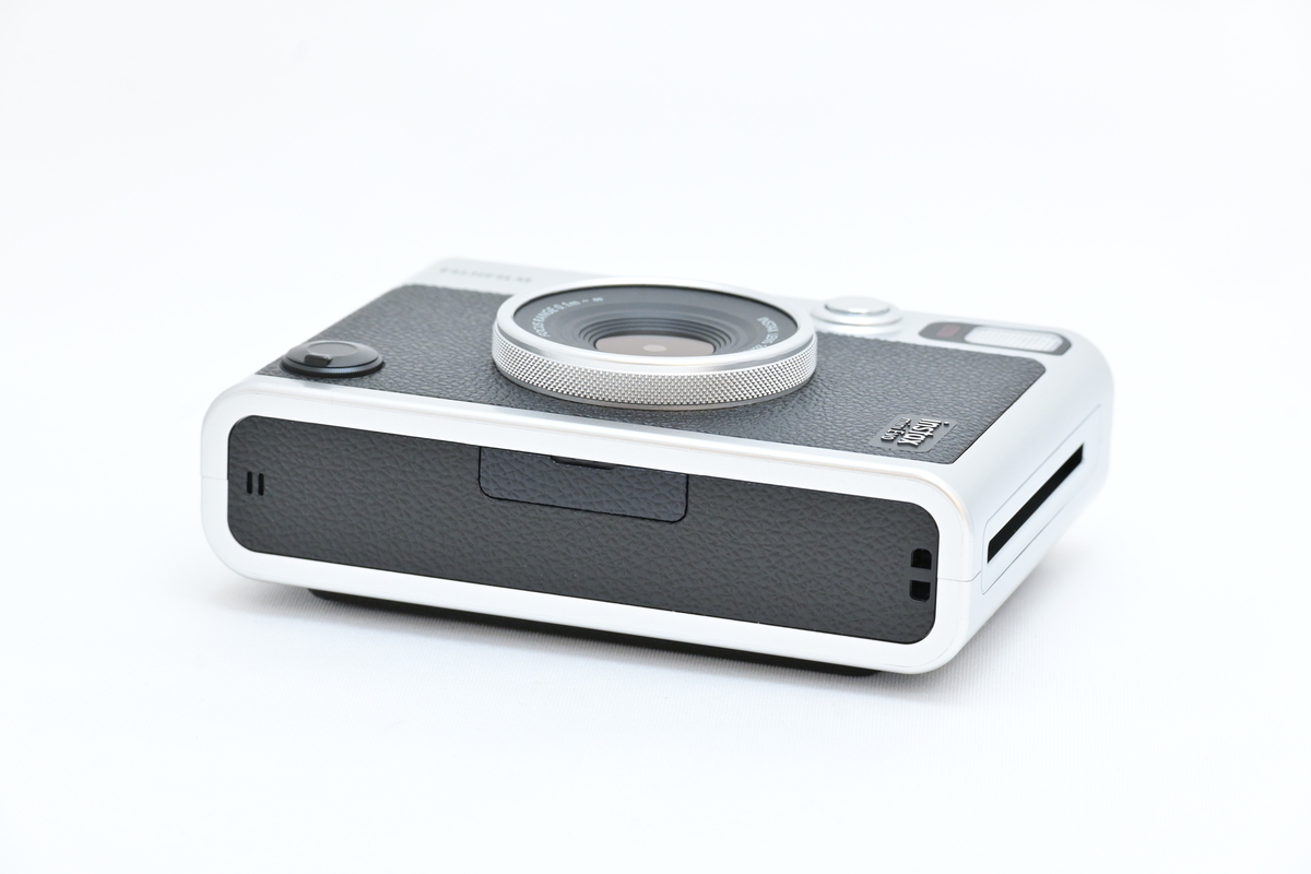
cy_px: 437
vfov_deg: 10.2
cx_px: 656
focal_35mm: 135
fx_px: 4916
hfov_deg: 15.2
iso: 1250
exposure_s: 1/50
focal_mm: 90
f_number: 10
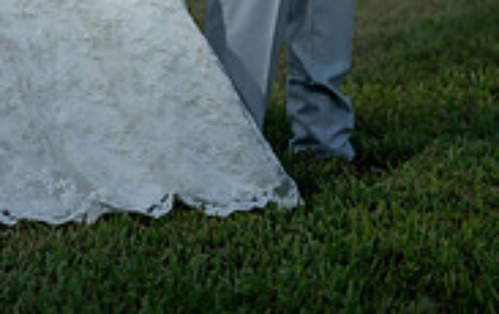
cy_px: -265
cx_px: 166
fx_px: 2111
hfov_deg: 13.5
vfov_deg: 8.2
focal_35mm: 155
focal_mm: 62
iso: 250
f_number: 2.5
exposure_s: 1/3200
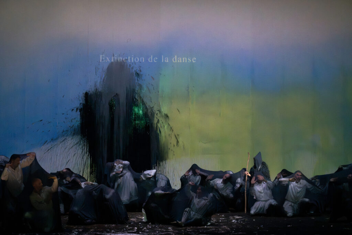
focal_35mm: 70
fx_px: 684
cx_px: 176
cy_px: 118
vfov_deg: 19.5
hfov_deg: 28.8
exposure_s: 1/25
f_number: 5
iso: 20000
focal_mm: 70
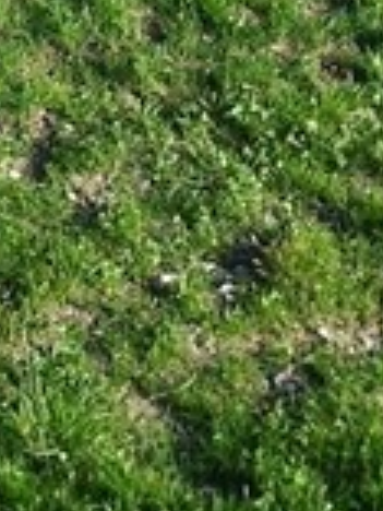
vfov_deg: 10.0
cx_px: -625
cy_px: -979
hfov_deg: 8.7
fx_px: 2228
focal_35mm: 151
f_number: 1.8
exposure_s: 1/20
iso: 1250
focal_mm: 6.4
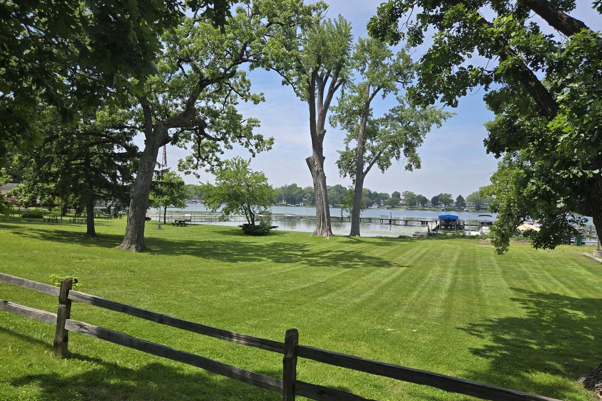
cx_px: 301
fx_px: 401
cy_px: 203
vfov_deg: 53.1
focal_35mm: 24
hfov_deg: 73.7
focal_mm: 5.4
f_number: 1.8
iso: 40
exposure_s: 1/2921
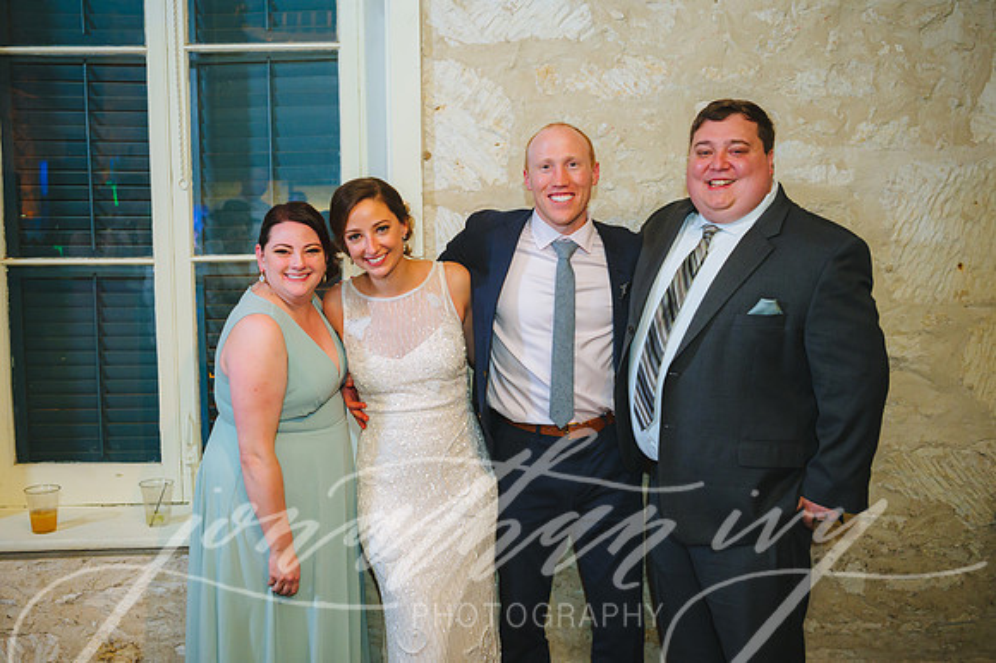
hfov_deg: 47.7
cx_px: 463
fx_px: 1124
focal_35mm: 41
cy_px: 328
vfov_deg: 32.9
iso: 2000
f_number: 2.8
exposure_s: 1/80
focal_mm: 38
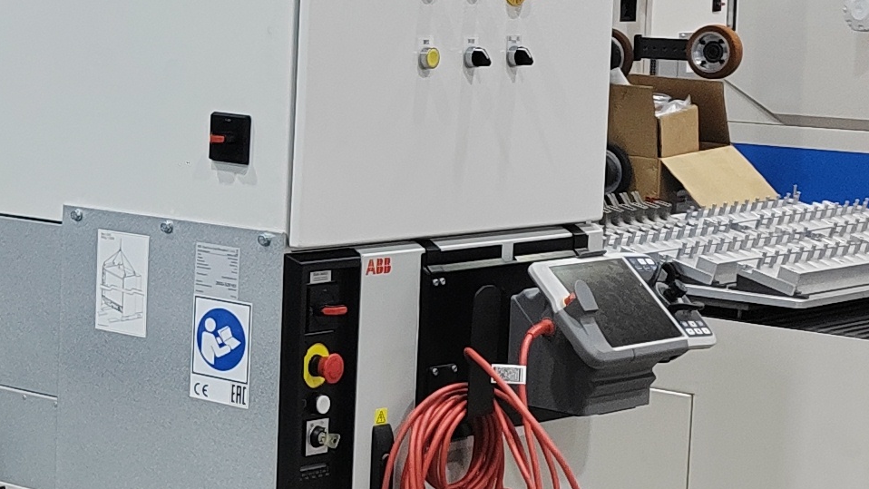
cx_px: -133
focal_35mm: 112
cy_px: 174
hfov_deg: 18.3
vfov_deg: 10.8
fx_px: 2581
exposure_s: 1/100
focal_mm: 6.14
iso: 1250
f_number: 1.8
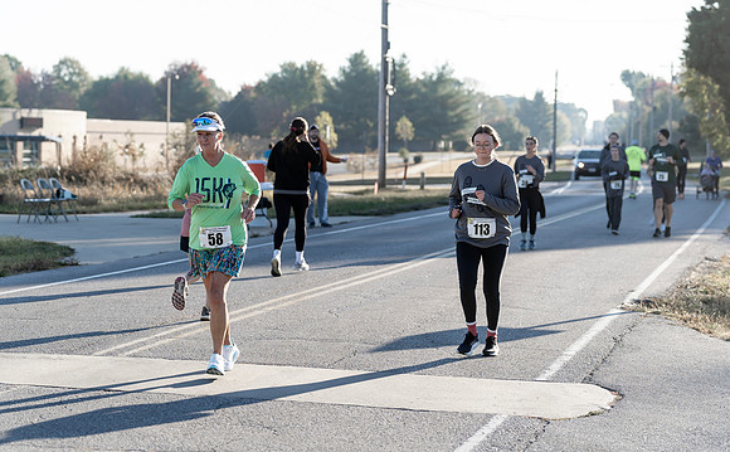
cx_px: 351
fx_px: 1858
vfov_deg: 13.8
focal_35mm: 94
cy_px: 147
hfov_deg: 22.2
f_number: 2.8
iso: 100
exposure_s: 1/500
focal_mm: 73
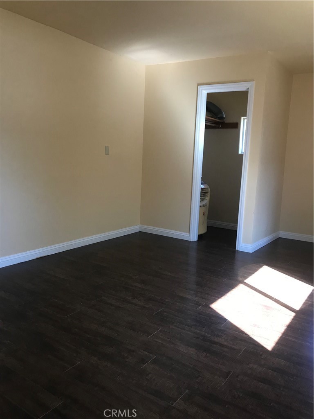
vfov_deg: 63.4
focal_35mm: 28
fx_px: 339
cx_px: 157
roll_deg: -1.5
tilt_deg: -8.3
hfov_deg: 49.7
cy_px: 210
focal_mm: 3.99
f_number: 1.8
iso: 40
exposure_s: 1/24
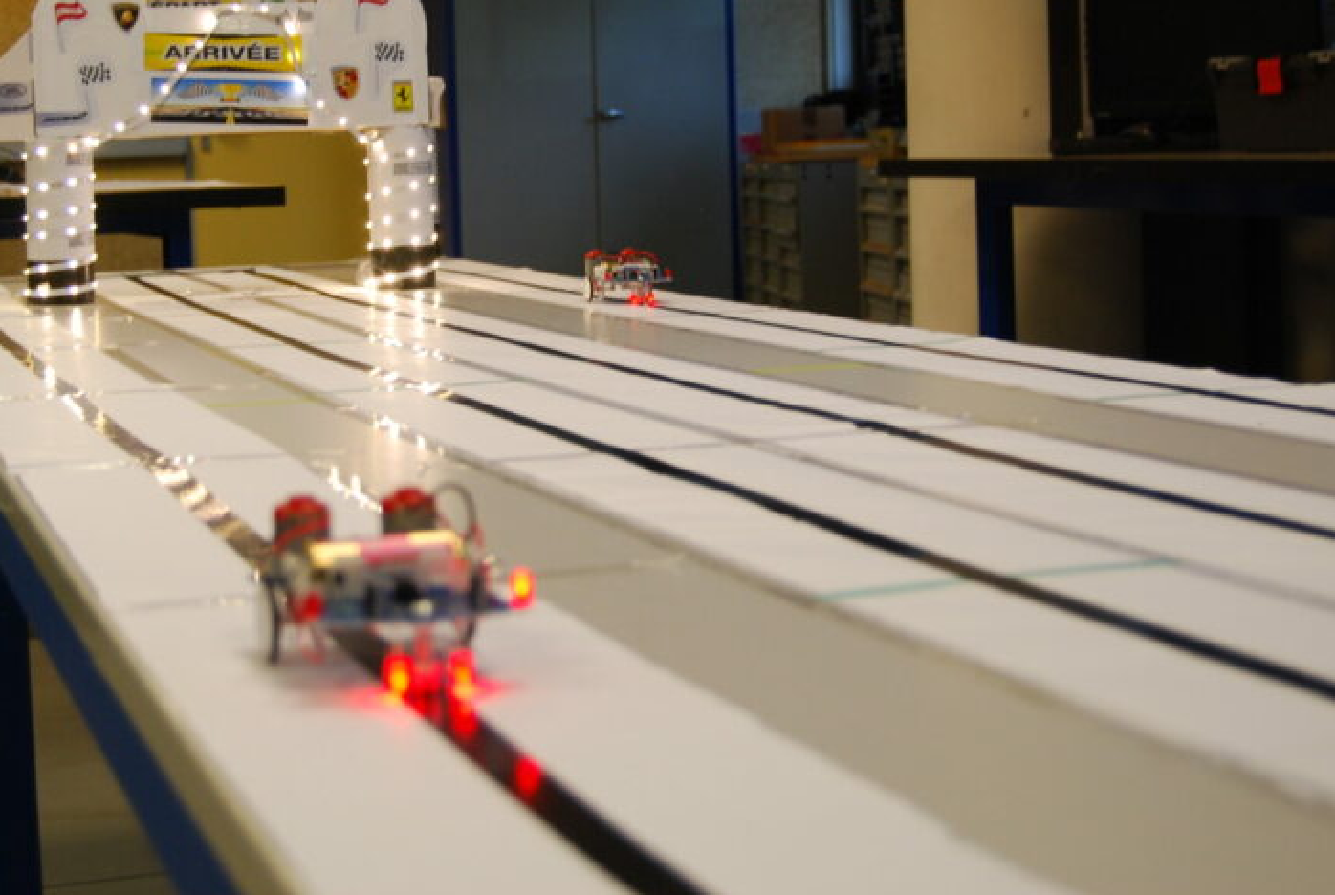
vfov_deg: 20.6
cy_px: 253
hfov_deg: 30.3
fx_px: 2452
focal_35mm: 66
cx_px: 455
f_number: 4.2
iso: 400
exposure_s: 1/40
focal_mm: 30
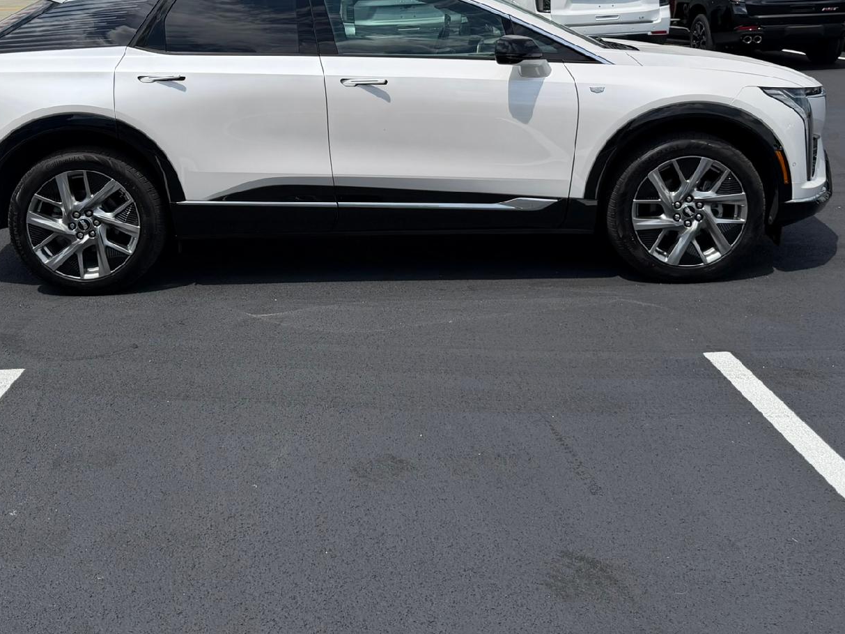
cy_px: 134
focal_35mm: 38
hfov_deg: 48.8
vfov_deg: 36.5
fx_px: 927
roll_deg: +2.3
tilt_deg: -11.0
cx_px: 350
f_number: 1.78
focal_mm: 6.76
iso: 125
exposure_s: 1/10309
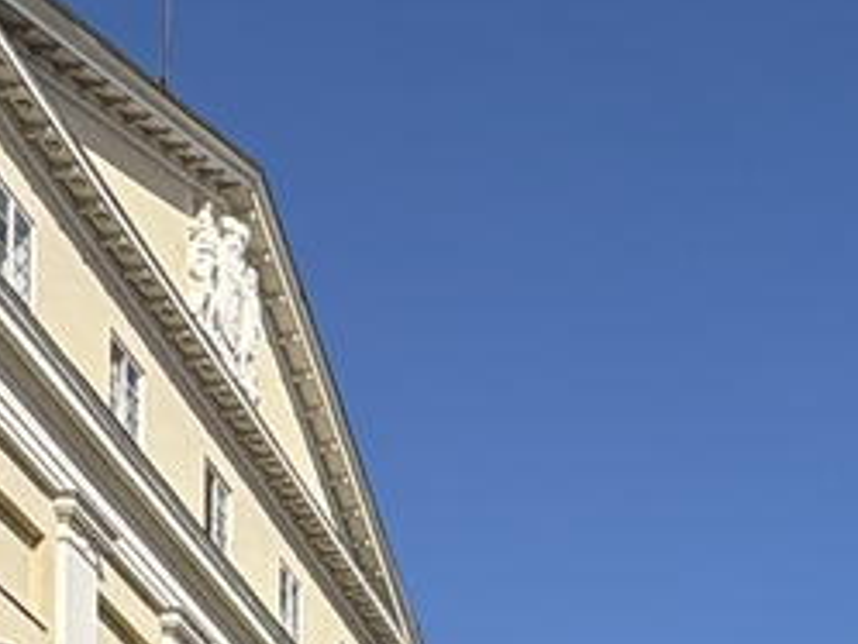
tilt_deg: +3.6
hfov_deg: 20.7
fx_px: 2232
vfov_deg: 13.5
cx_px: 954
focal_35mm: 90
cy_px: 1371
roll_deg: +0.6
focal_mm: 2.22
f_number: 2.2
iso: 50
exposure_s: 1/2674
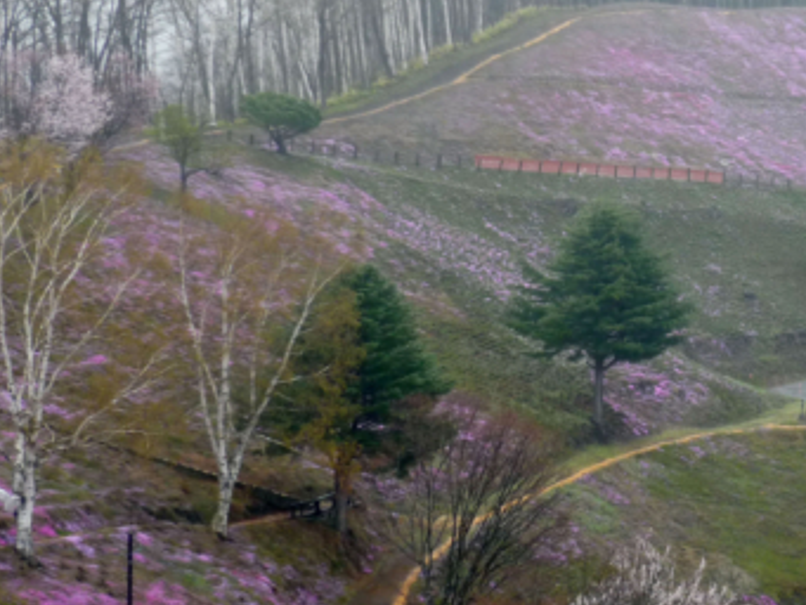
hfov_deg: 17.9
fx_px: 2539
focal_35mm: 109
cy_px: 272
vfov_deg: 13.6
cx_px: 638
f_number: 3.7
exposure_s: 1/60
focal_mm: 10.2
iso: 100
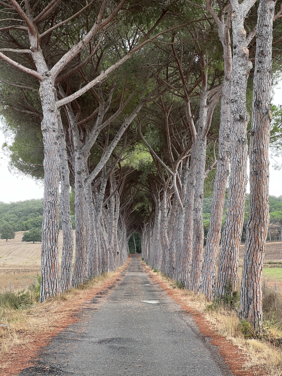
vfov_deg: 25.3
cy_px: 188
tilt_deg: +5.0
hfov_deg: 19.1
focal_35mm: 77
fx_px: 836
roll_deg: +0.6
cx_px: 141
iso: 64
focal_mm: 9
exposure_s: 1/122
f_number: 2.8
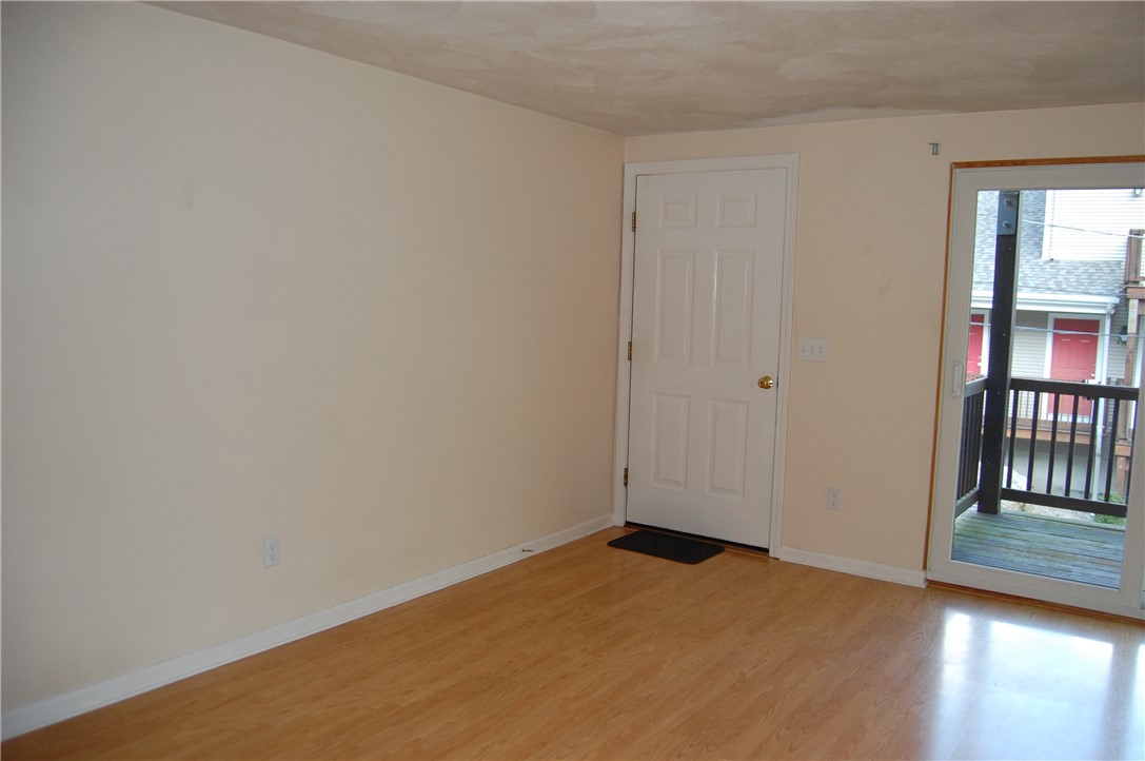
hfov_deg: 67.4
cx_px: 572
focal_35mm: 27
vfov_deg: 47.8
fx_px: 858
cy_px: 380
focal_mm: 18
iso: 400
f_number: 3.5
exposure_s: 1/60
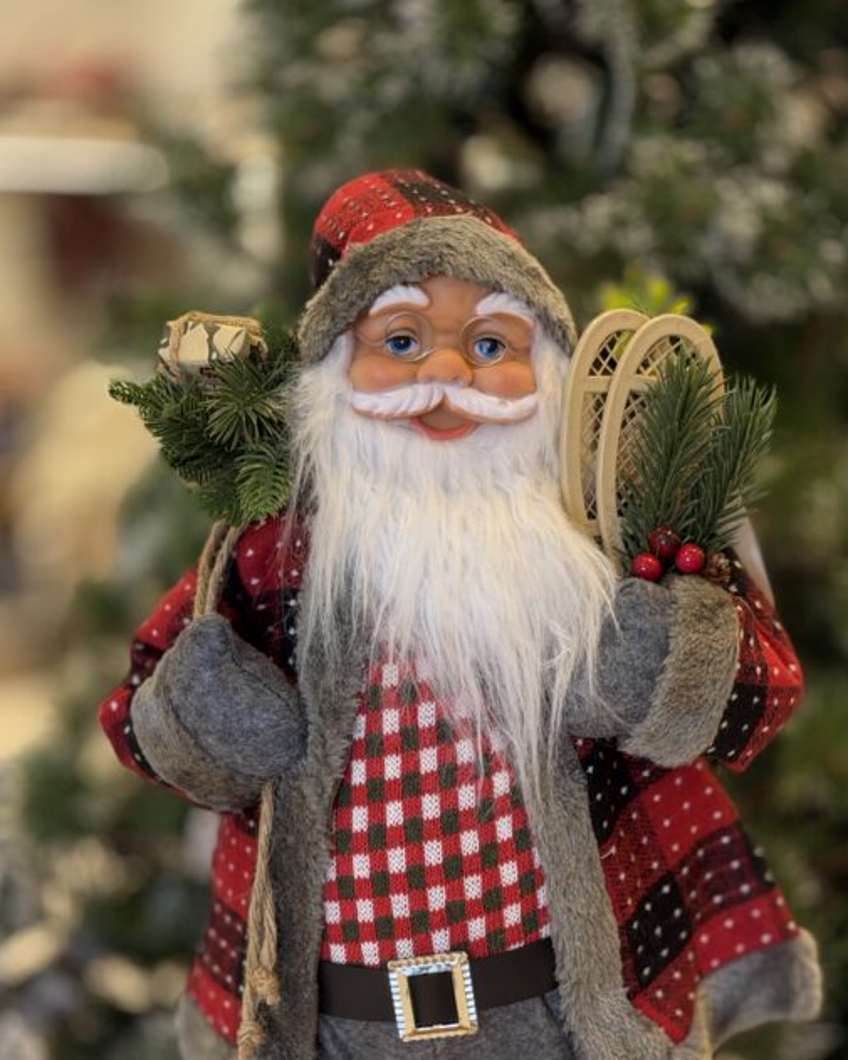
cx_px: 489
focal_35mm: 76
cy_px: 736
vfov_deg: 24.9
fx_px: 2384
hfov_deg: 20.2
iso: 80
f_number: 1.78
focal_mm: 6.76
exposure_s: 1/60
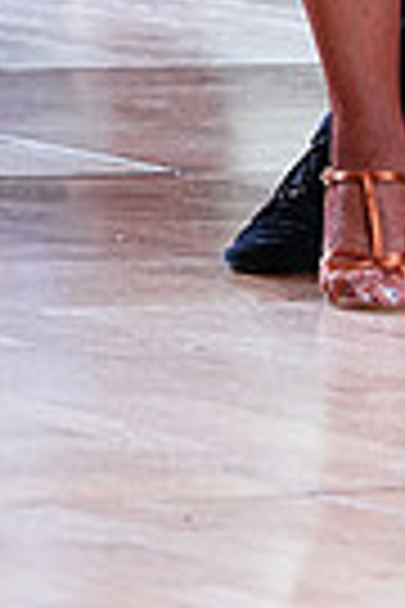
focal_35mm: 558
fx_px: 9416
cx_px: 799
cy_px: -599
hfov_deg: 2.5
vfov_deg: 3.7
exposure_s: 1/400
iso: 2000
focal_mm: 130
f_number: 4
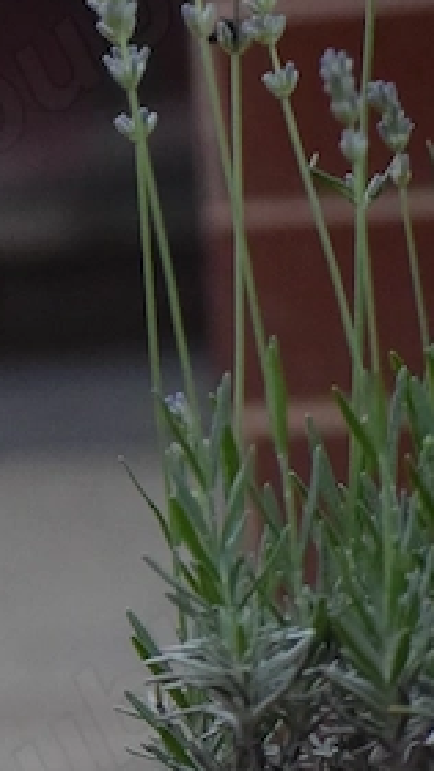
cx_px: -731
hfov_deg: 2.5
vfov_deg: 4.5
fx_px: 9844
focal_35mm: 481
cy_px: 578
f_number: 4.2
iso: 2500
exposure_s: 1/500
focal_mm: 86
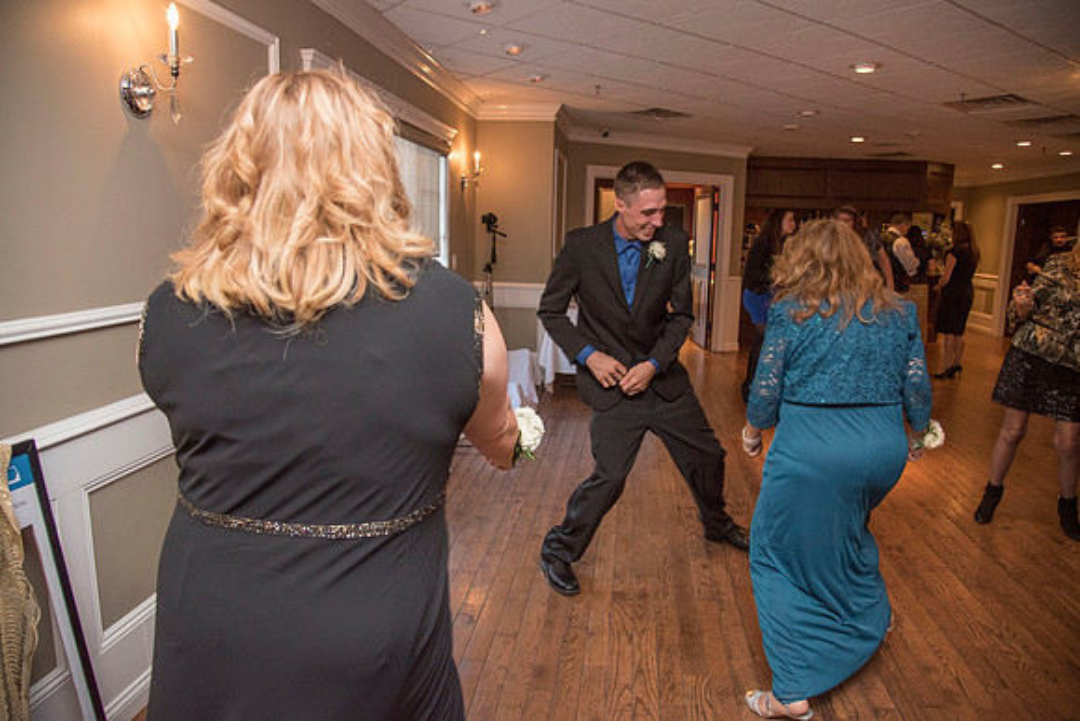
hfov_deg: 73.7
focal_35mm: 24
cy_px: 360
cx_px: 540
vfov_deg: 53.2
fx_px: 720
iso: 2000
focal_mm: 24
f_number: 4
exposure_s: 1/125
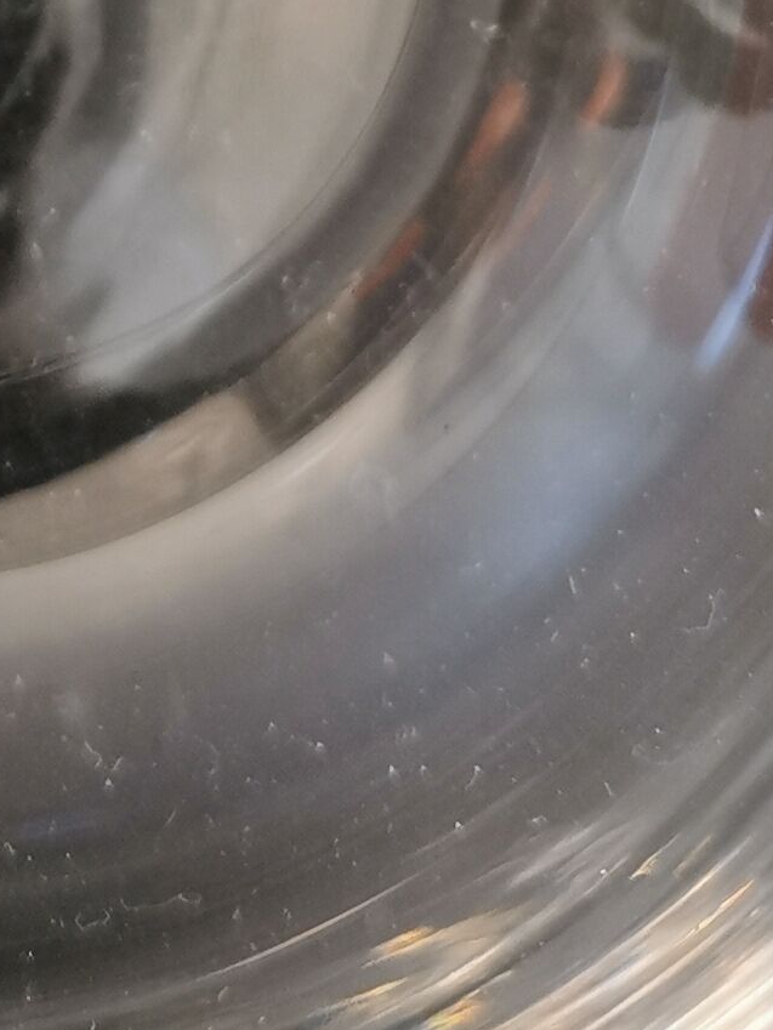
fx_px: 3453
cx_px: -80
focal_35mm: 116
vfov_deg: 15.9
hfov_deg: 12.5
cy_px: -411
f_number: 1.8
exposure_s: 1/50
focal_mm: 5.58
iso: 320
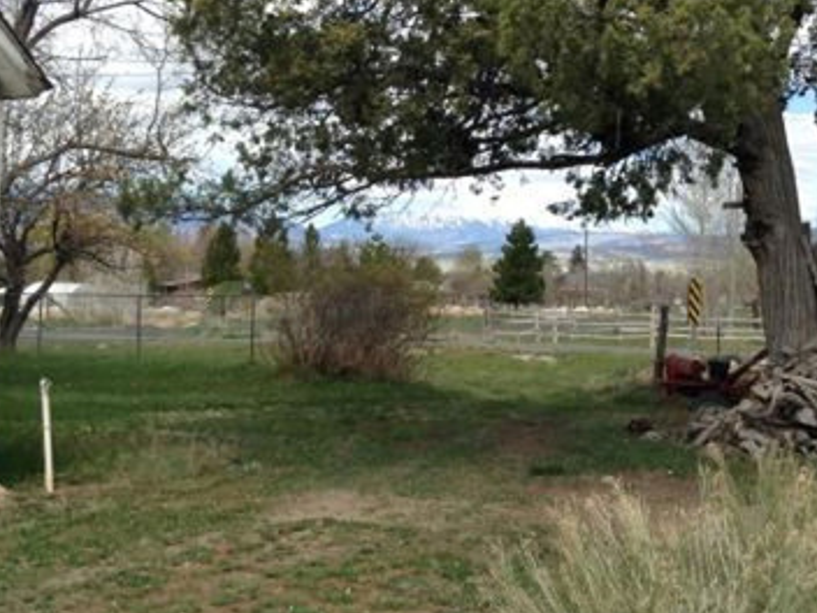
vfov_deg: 24.3
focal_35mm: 60
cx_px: 353
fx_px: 1416
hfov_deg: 32.1
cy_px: 197
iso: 25
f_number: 2.4
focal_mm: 3.3
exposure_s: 1/965
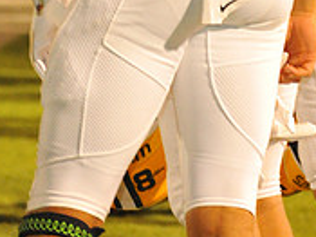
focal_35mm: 637
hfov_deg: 3.1
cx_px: 181
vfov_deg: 2.3
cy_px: -262
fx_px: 5811
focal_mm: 200
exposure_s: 1/160
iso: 6400
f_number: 6.3
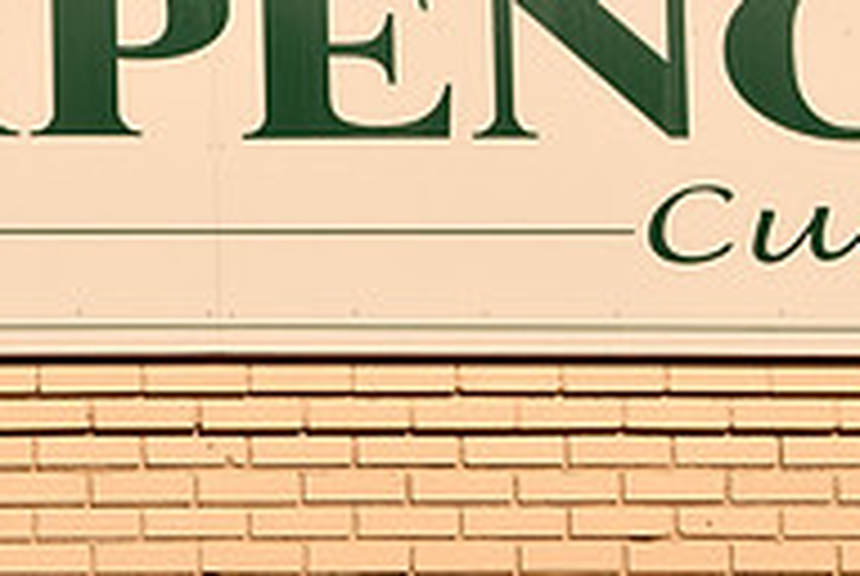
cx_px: 176
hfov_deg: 4.6
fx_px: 10671
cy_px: -65
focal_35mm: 446
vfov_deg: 3.1
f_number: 18
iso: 100
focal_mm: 98
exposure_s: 1/250
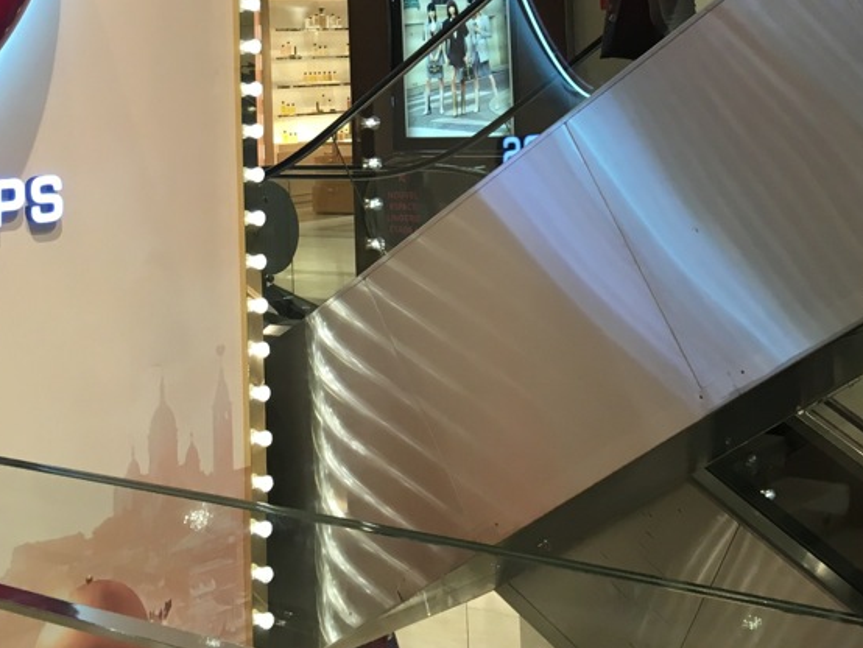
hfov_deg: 28.9
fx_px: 1671
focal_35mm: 67
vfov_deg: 20.8
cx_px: 475
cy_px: -75
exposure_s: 1/33
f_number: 2.2
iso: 25
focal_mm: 4.15
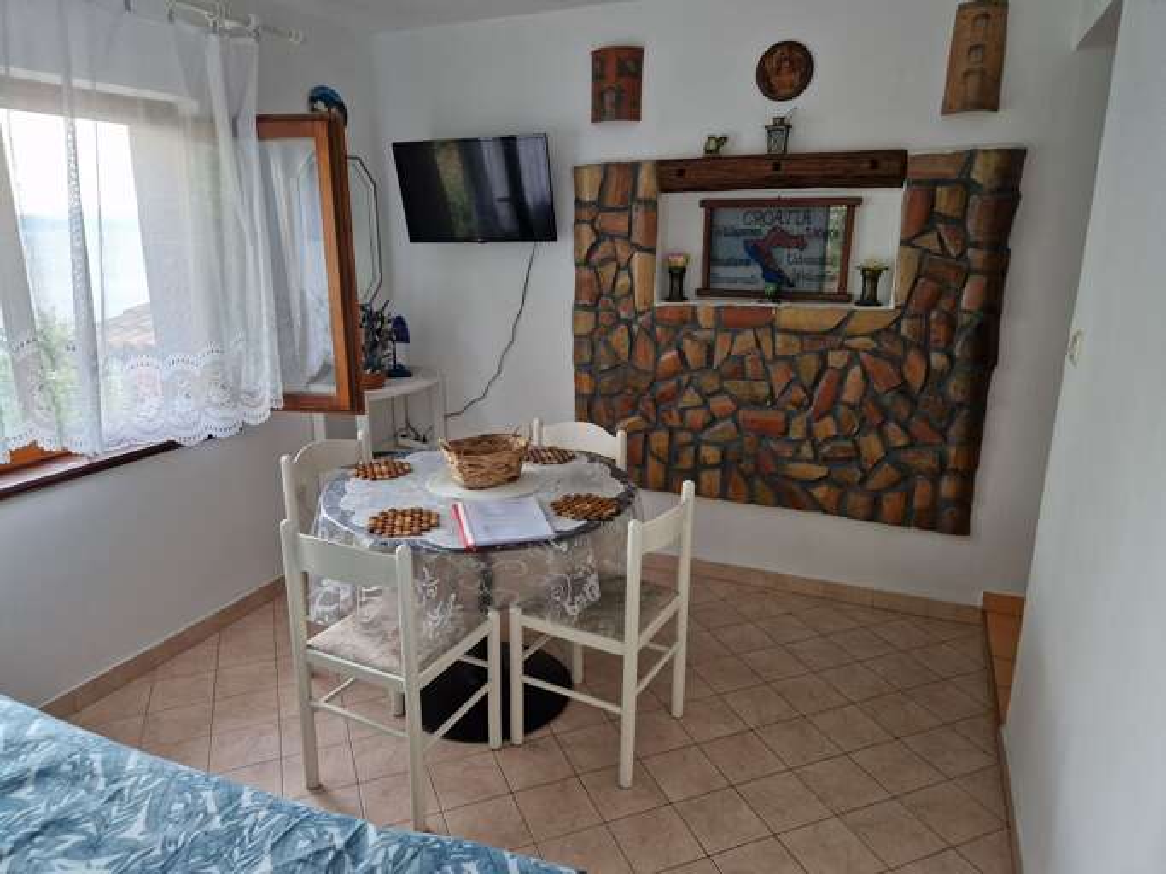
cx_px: 583
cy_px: 437
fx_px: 775
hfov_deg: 73.9
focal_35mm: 23
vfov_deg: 58.9
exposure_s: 1/100
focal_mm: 5.4
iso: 250
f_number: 1.8
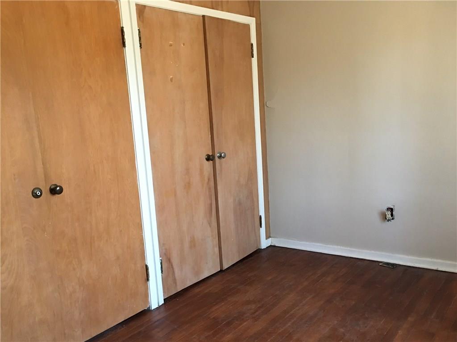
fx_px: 383
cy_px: 171
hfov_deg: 61.7
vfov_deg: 48.2
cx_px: 228
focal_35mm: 29
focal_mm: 4.15
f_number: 2.2
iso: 100
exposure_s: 1/15
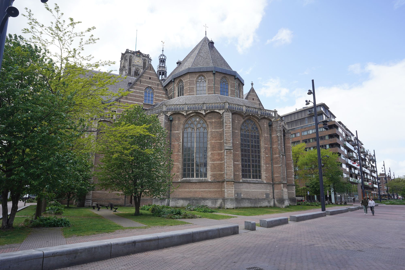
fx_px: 270
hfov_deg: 73.7
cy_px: 135
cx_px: 202
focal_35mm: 24
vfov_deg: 53.1
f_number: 10
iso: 100
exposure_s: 1/100
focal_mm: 24
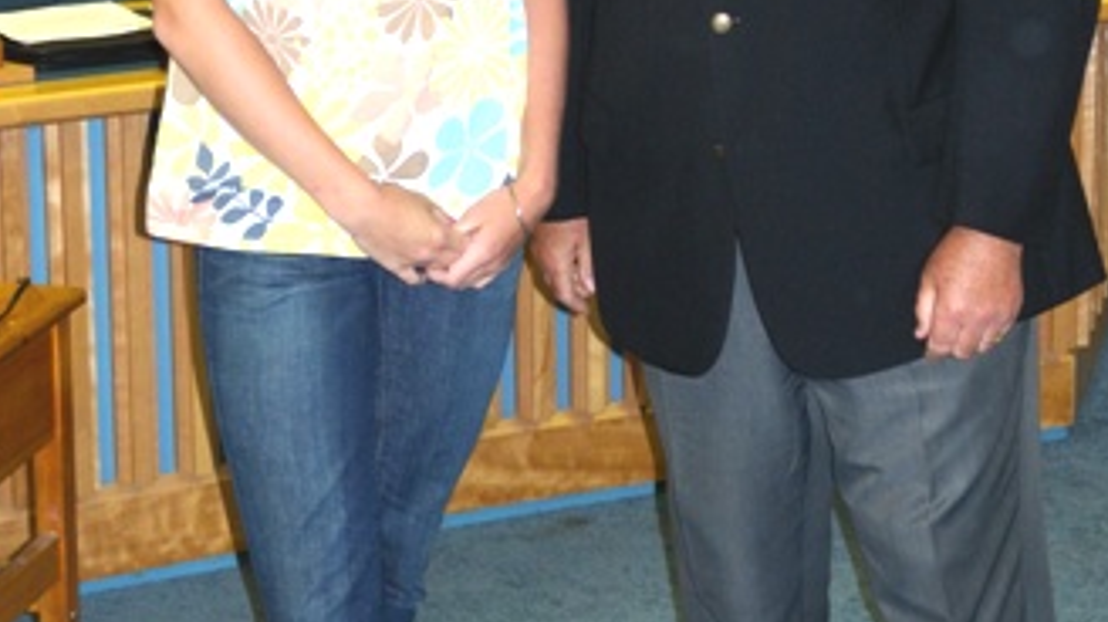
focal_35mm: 93
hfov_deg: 22.9
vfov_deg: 12.7
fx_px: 2731
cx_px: 559
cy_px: -74
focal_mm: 13.6
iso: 227
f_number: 4.1
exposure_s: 1/60
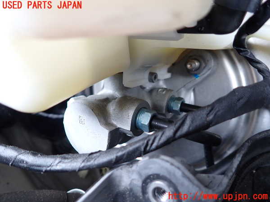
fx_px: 195
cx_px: 135
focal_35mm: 25
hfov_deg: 69.4
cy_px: 101
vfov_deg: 54.9
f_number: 2
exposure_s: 1/50
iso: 200
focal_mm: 4.5
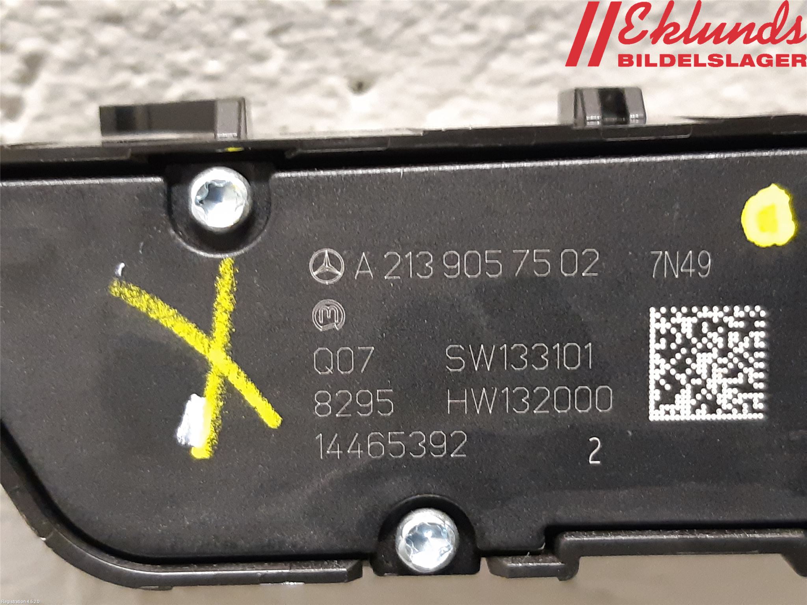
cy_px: 302
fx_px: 606
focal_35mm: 26
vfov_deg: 53.1
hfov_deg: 67.3
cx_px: 404
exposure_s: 1/25
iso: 400
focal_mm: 3.93
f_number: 1.7
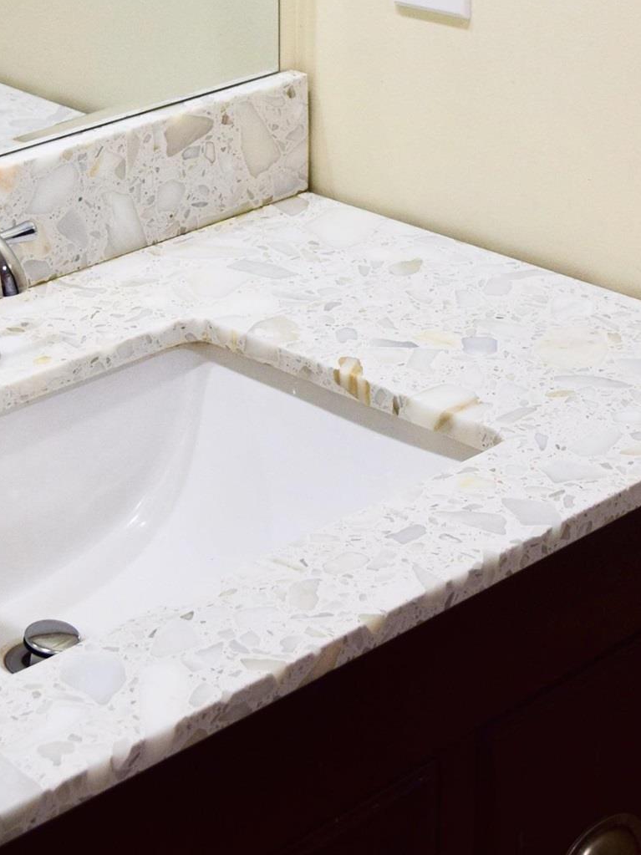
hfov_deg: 14.2
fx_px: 2568
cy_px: -88
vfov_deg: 18.2
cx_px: 328
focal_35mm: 104
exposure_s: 1/125
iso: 400
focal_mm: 32
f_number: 5.6
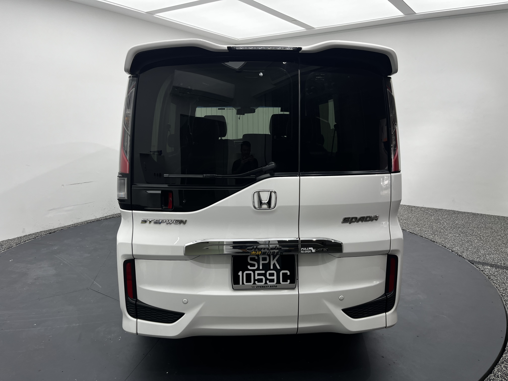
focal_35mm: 26
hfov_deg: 67.3
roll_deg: +0.1
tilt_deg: -9.2
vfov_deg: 53.1
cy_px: 190
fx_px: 382
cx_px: 254
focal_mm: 5.1
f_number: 1.6
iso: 50
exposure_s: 1/334
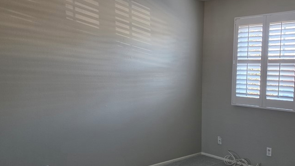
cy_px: 94
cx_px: 152
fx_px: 313
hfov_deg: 50.5
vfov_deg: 29.7
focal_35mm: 40
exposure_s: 1/120
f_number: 1.4
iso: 125
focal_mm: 6.5
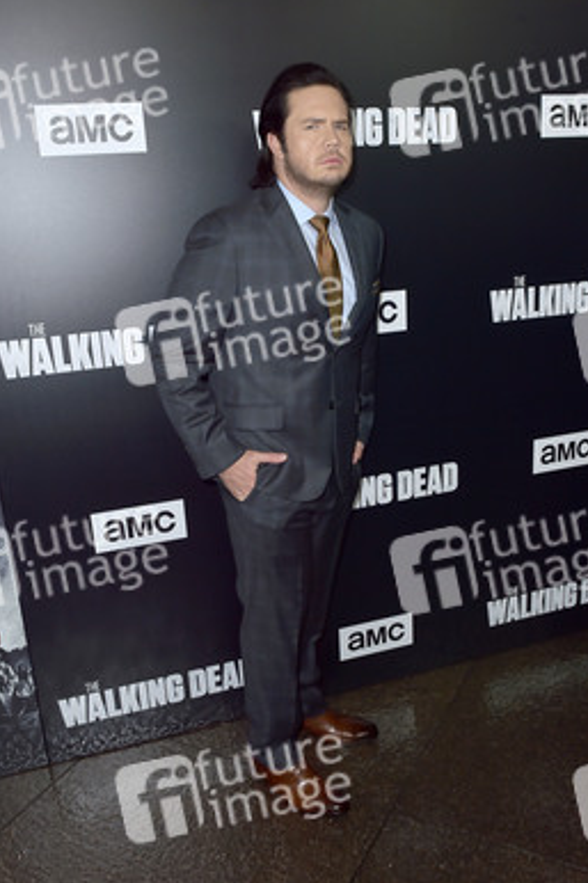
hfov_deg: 46.4
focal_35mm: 28
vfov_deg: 65.5
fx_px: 687
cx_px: 301
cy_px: 446
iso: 400
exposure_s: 1/200
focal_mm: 27
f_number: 5.6
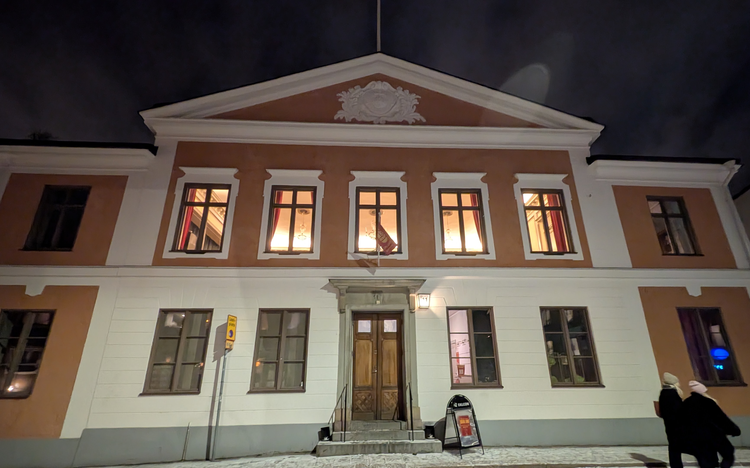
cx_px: 383
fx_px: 307
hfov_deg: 101.5
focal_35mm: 15
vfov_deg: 74.2
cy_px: 273
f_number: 1.95
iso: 942
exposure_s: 1/25
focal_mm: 2.23
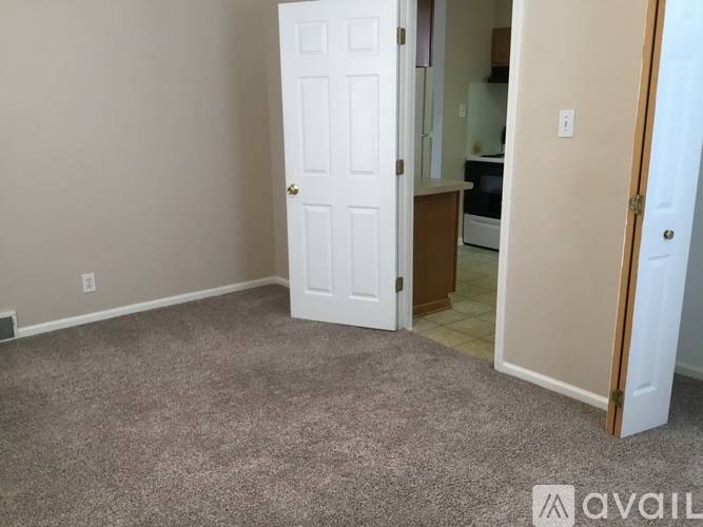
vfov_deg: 45.4
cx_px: 352
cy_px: 264
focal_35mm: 31
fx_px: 629
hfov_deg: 58.4
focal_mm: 3.3
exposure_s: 1/30
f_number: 2.4
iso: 80
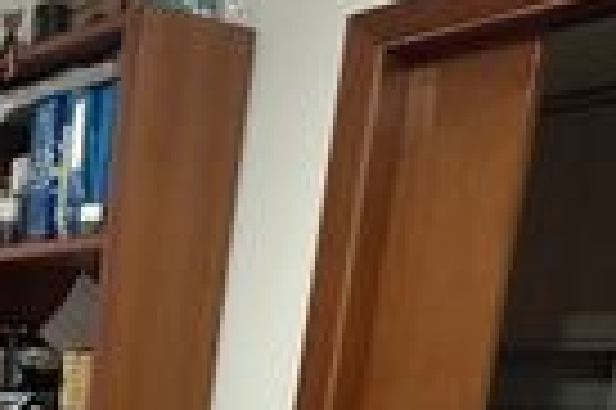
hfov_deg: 24.1
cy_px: 599
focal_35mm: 64
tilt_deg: -12.0
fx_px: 1094
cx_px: -328
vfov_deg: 18.9
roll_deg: -1.0
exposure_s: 1/60
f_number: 2.2
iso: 320
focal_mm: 2.22
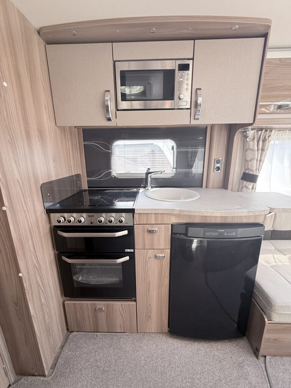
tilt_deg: -11.2
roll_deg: +2.9
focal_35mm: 14
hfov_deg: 85.7
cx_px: 146
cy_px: 194
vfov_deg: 102.1
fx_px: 157
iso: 80
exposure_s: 1/99
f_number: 2.2
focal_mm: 2.22
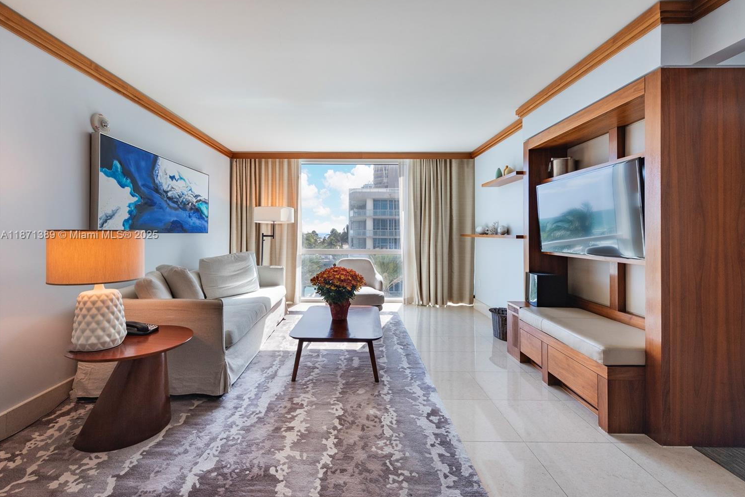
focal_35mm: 15
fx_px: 310
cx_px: 398
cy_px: 236
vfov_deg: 77.3
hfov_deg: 100.2
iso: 500
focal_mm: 14
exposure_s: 1/500
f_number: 9
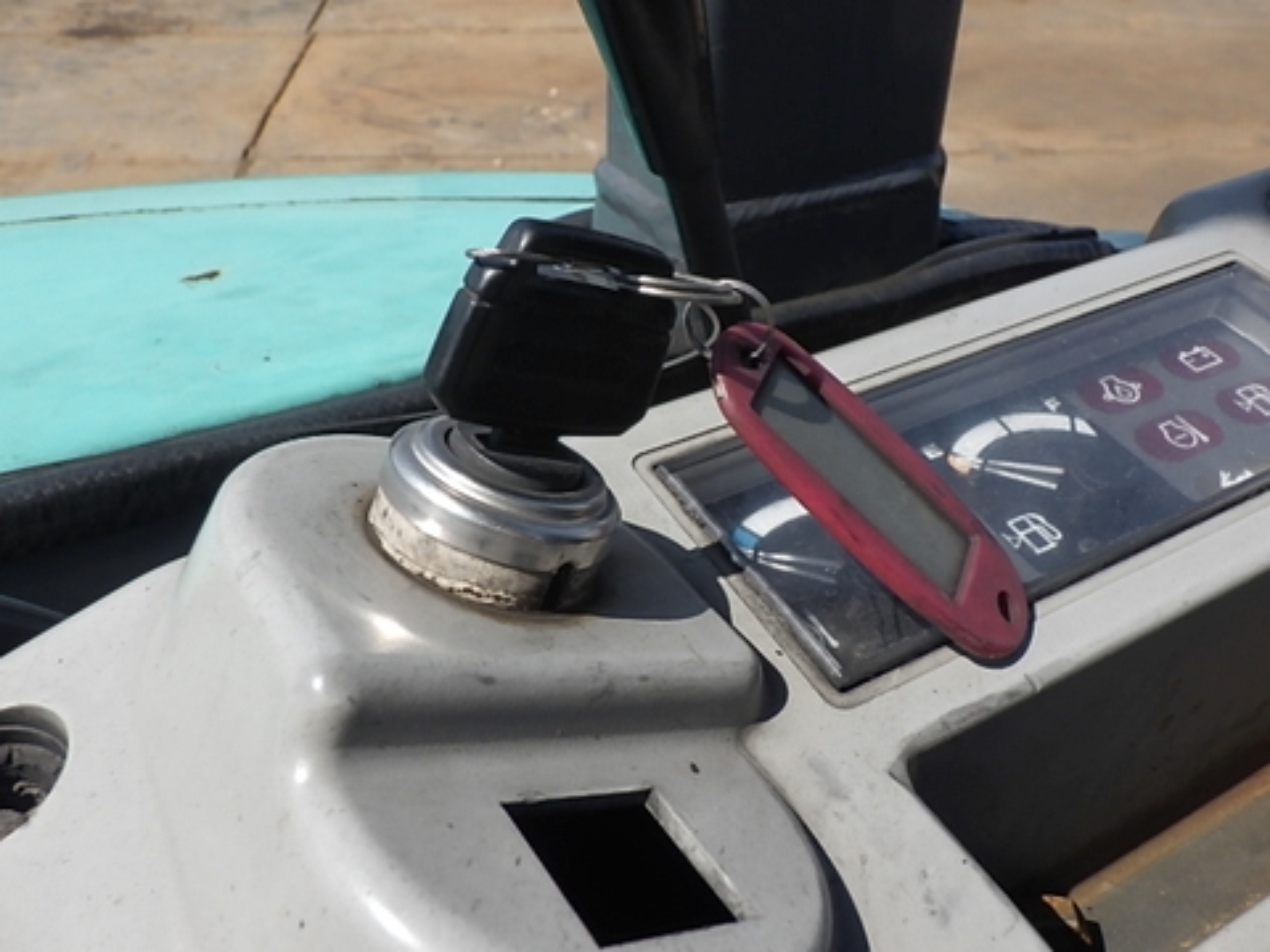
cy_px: 476
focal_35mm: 34
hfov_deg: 54.0
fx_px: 1247
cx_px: 635
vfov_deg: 41.8
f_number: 4.6
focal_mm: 6.1
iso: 125
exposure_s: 1/640
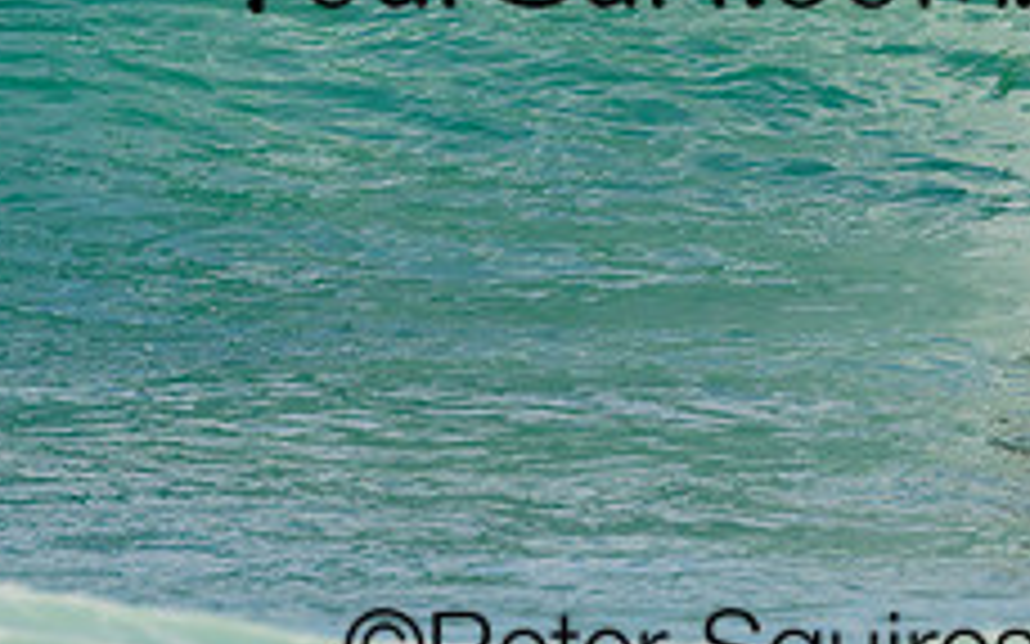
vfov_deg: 0.7
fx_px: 51301
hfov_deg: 1.2
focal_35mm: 1828
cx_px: 1045
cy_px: -300
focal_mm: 540
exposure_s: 1/2000
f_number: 11
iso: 560
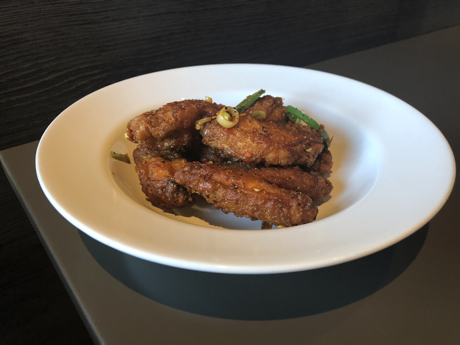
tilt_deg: -33.1
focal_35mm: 28
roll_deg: -1.2
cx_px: 230
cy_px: 172
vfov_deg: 49.7
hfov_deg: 63.4
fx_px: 372
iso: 64
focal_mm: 4
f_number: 1.8
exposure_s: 1/15
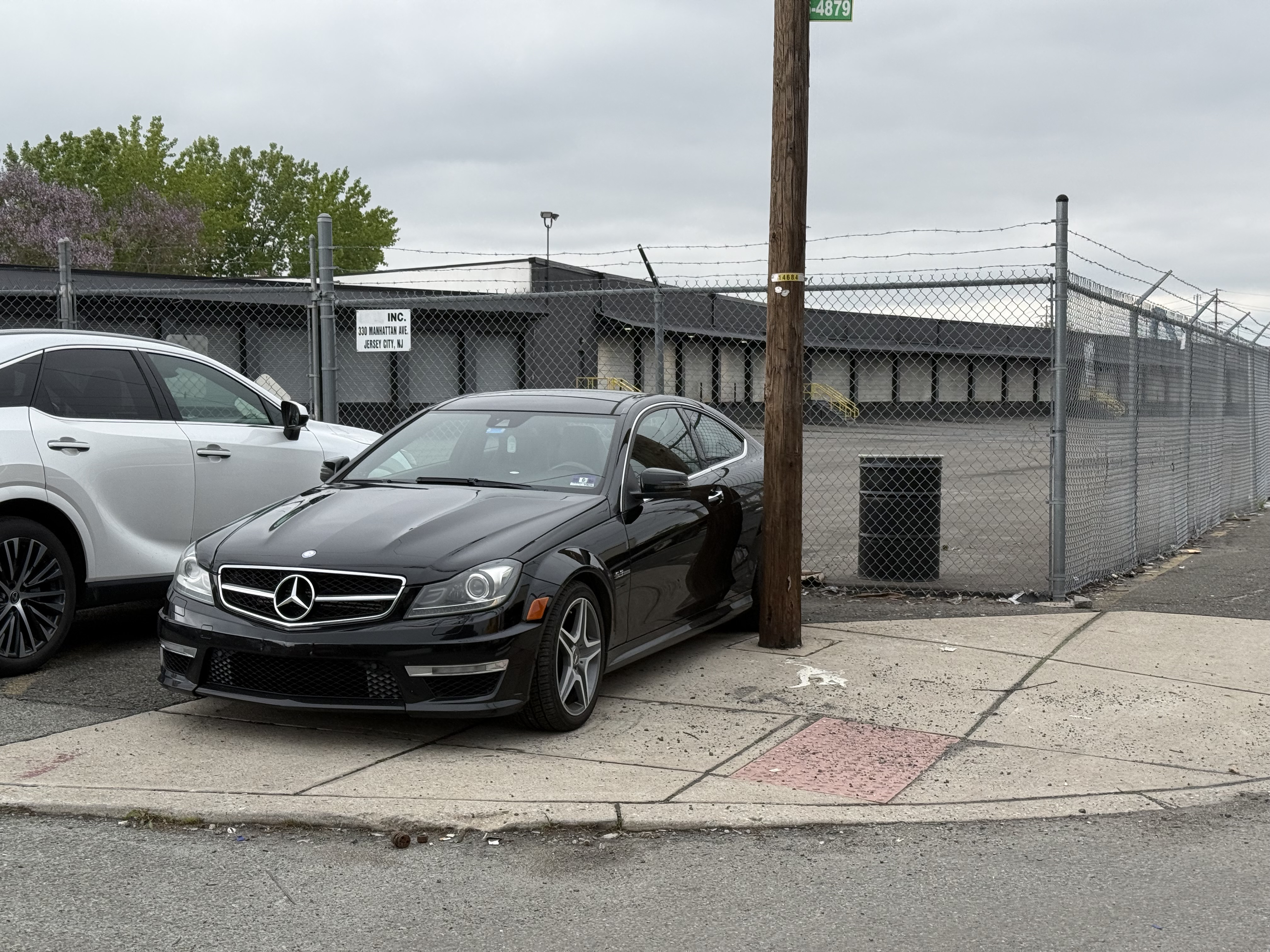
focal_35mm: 48
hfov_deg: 39.7
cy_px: 476
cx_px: 635
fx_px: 1761
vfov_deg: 30.3
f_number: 1.78
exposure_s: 1/1353
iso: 64
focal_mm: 6.76
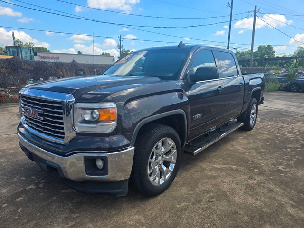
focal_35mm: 23
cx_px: 152
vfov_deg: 58.9
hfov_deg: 73.9
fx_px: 202
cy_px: 114
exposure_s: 1/505
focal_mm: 6.3
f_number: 1.7
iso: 12
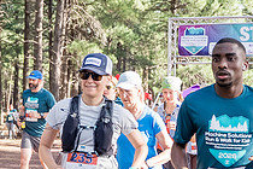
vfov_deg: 15.8
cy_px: 118
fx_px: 604
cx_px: 13
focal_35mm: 86
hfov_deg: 22.9
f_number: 3.2
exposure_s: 1/1000
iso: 500
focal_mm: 24
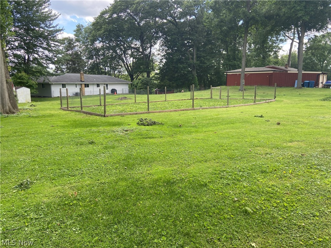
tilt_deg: -9.8
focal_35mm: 26
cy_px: 124
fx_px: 249
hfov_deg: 67.3
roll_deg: +1.2
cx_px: 166
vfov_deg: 53.1
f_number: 1.8
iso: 32
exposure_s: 1/479
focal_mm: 4.25
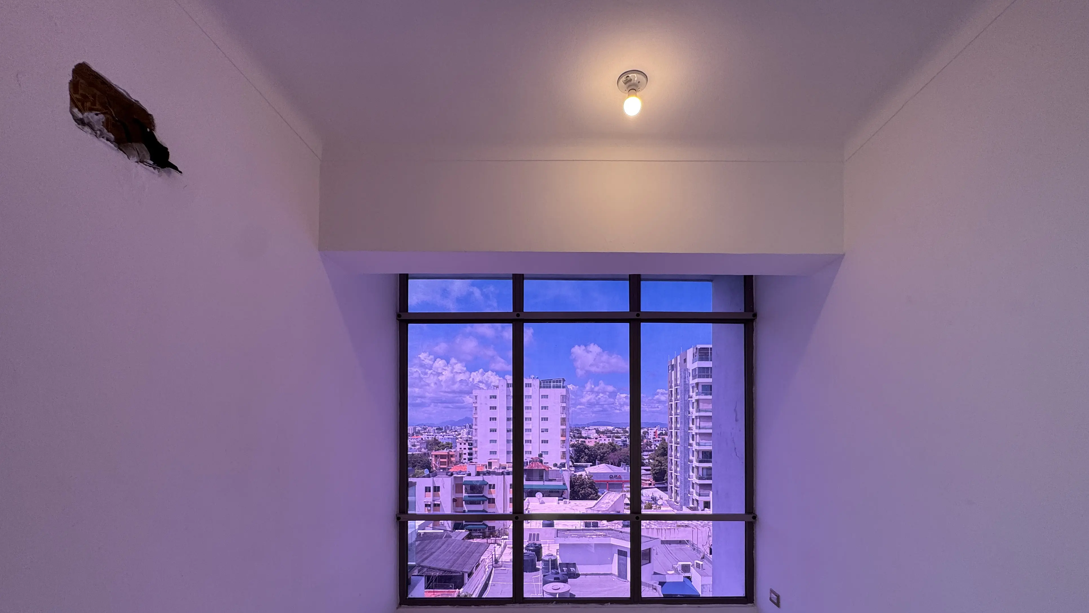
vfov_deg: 64.6
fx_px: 462
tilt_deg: +0.1
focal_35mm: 16
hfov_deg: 99.3
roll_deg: +0.2
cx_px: 570
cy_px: 427
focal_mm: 2.22
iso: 50
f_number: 2.2
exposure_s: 1/99
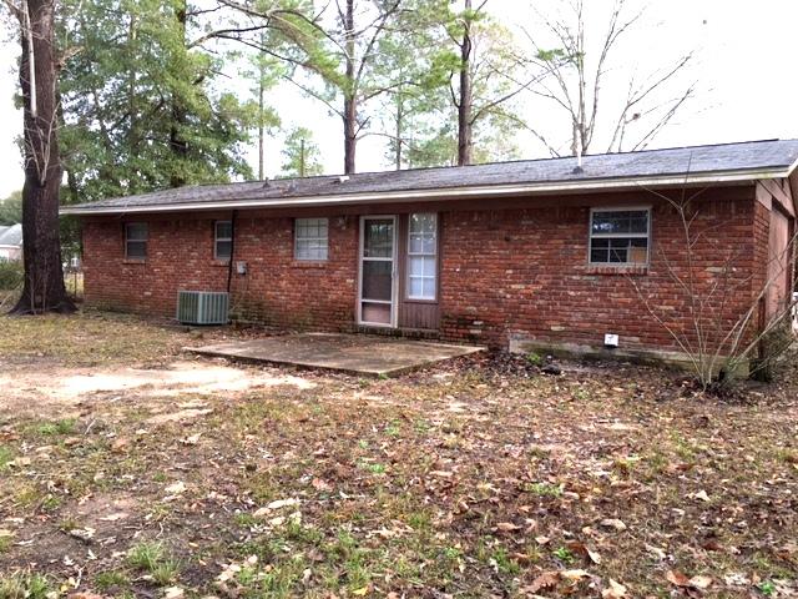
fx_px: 669
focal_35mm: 29
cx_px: 399
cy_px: 300
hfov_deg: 61.7
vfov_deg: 48.2
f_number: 2.2
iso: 32
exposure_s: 1/40
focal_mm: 4.15
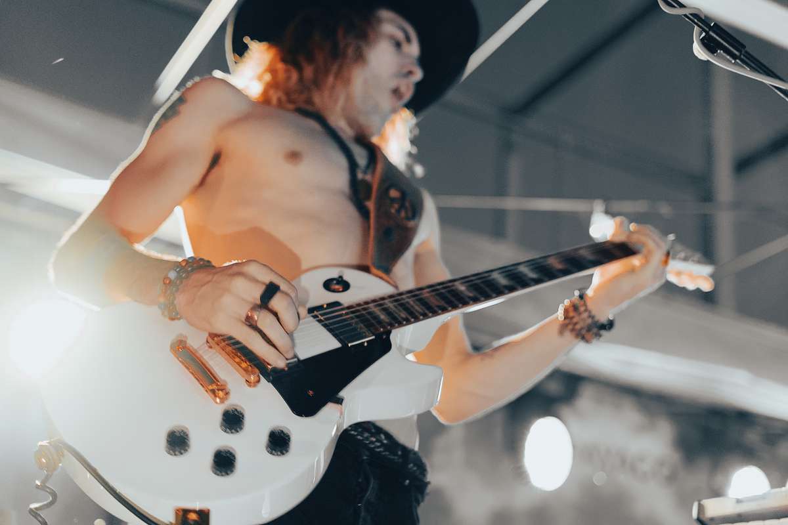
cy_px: 262
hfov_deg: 39.6
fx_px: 1094
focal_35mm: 50
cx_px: 394
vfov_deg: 27.0
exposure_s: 1/40
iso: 6400
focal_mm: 50
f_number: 2.2
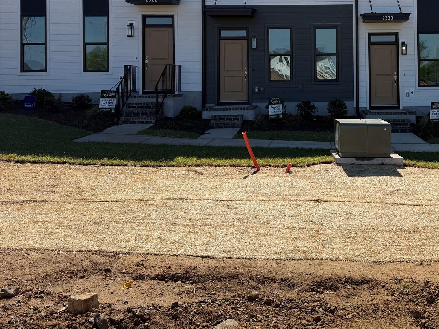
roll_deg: +0.6
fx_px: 520
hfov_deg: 44.2
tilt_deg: +2.8
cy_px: 59
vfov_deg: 33.9
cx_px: 330
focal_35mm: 41
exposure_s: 1/4673
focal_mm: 6.76
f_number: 1.78
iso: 80
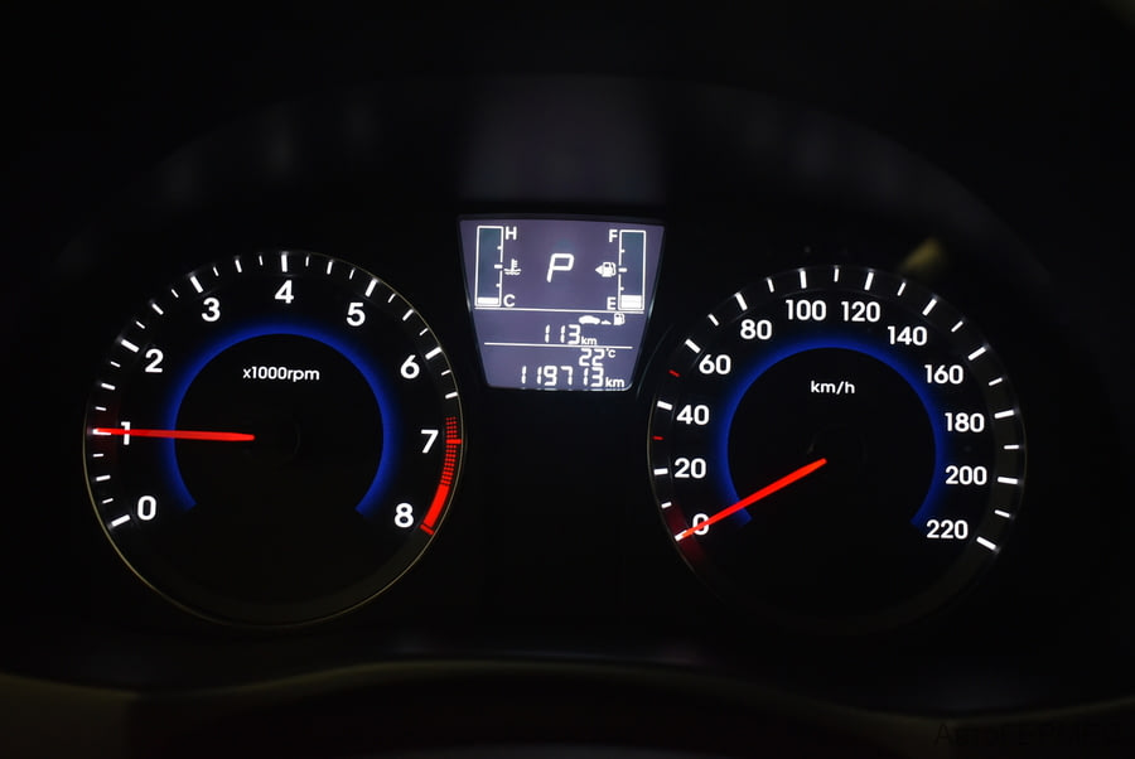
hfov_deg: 46.4
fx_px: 1325
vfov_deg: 32.0
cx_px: 568
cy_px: 380
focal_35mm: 42
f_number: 4.2
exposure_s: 1/50
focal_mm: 28
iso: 1000
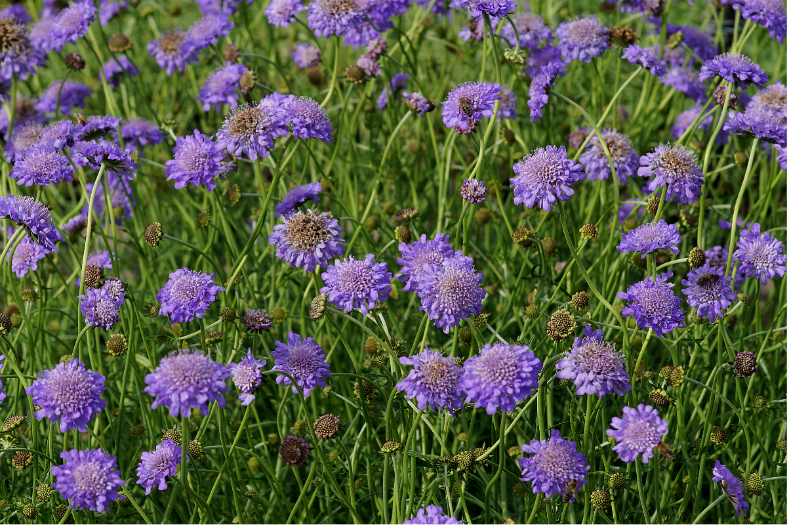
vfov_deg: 9.1
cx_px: 394
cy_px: 262
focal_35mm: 150
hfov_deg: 13.7
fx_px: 3279
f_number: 7.1
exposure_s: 1/250
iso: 100
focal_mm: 100
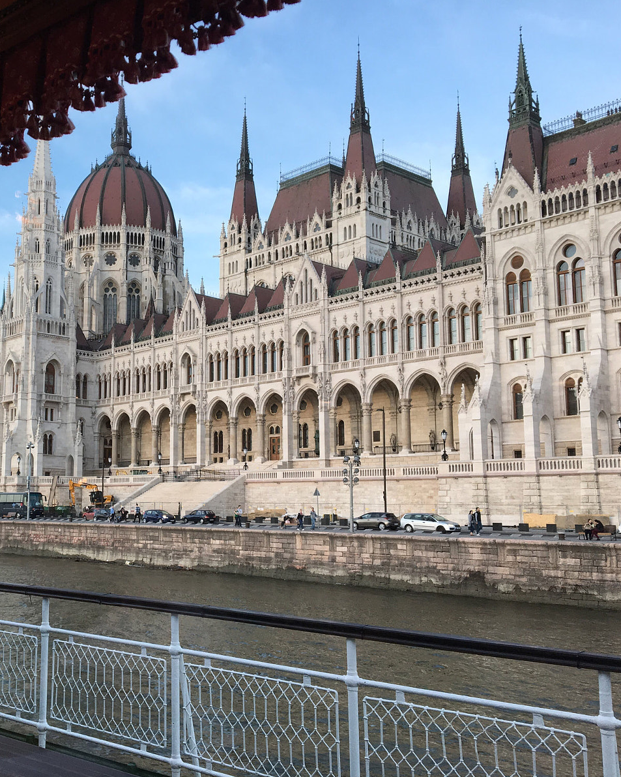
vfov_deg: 47.9
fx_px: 873
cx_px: 132
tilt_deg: +8.1
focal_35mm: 38
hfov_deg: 37.8
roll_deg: -1.3
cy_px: 389
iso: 40
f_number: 2.2
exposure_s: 1/100
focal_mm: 4.15
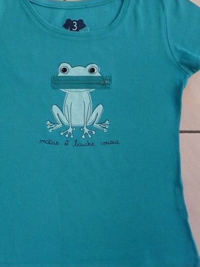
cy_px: 70
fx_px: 424
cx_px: 74
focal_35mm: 55
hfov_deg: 26.5
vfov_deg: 34.3
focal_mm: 4.7
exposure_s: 1/30
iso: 125
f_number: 3.3
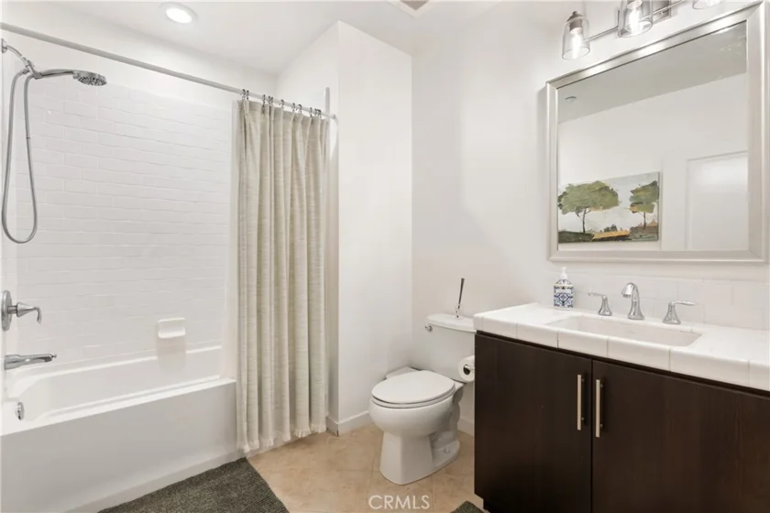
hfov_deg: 96.7
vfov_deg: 73.7
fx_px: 342
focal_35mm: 16
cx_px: 385
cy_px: 256
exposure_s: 1.3
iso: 320
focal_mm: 16
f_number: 9
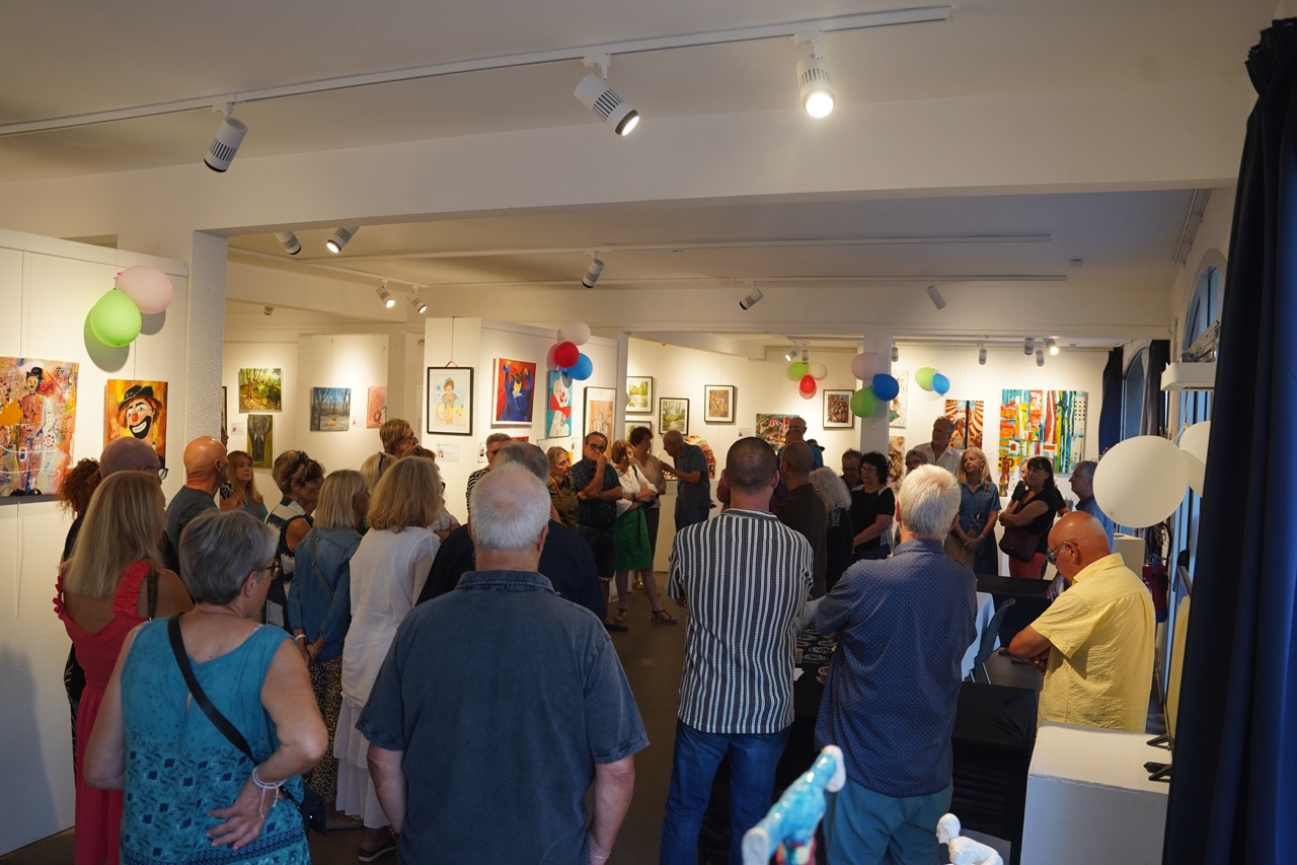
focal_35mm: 28
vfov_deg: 46.4
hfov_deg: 65.5
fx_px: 1009
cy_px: 432
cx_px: 648
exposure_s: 1/160
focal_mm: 28
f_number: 4
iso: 500
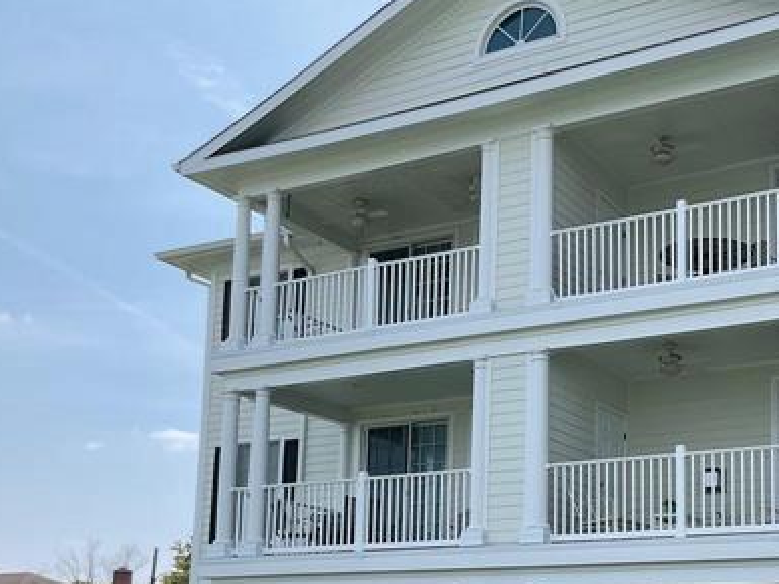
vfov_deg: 26.4
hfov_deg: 35.0
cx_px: 550
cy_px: 491
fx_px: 1215
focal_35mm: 54
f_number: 1.8
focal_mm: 3
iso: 16
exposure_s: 1/1730
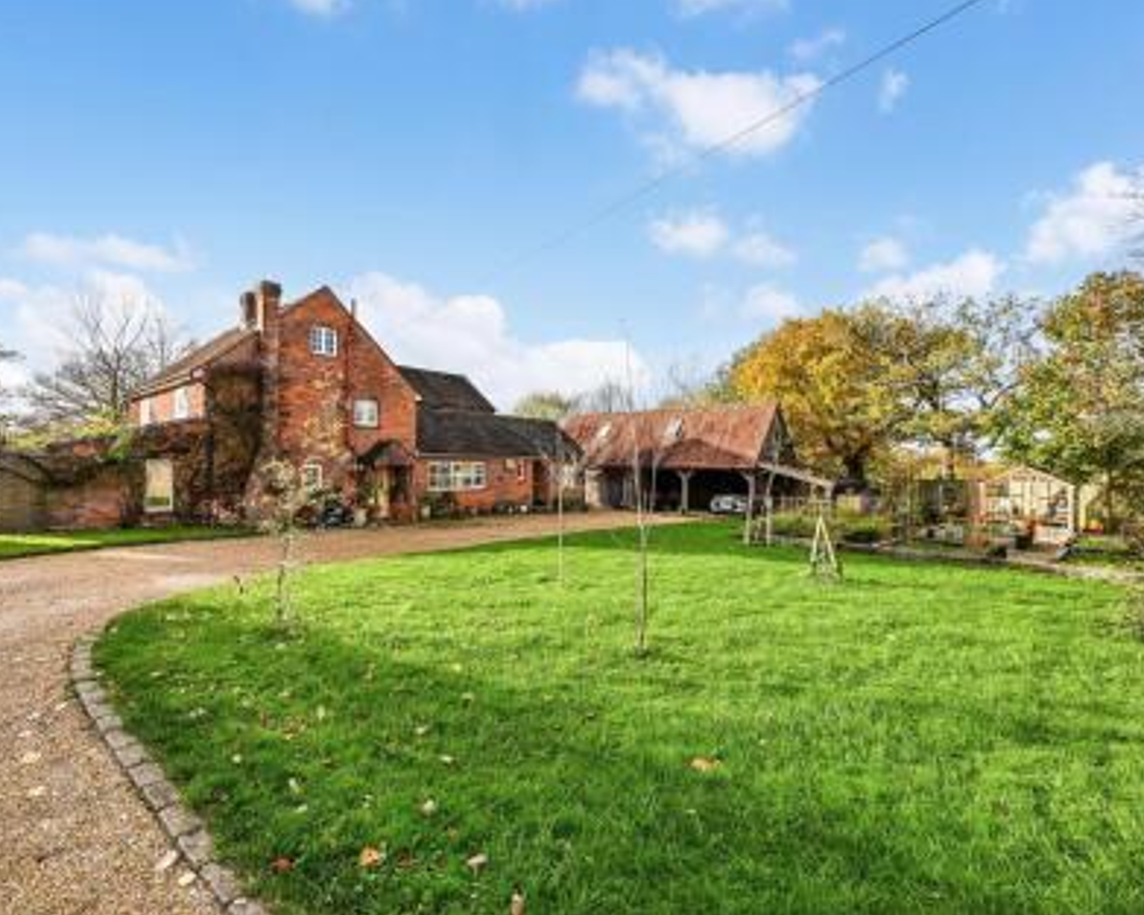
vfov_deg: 80.4
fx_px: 542
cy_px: 455
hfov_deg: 92.5
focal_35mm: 16
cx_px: 489
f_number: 8
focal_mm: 14
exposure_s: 1/320
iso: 250
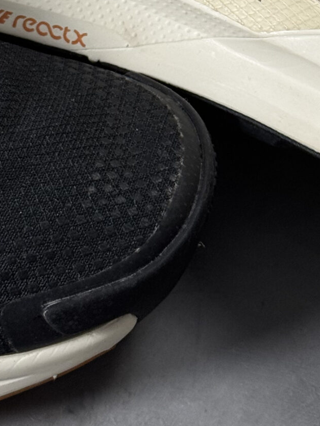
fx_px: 1812
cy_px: -52
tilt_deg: -44.9
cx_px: 215
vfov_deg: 13.2
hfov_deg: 10.1
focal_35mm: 147
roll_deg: -4.4
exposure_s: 1/60
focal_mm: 6.76
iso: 125
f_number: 1.78
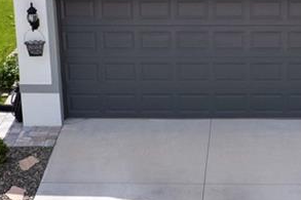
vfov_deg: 11.4
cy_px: 61
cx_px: 266
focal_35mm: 120
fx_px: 1003
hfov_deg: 16.9
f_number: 2.8
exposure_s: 1/3000
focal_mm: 8.38
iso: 100
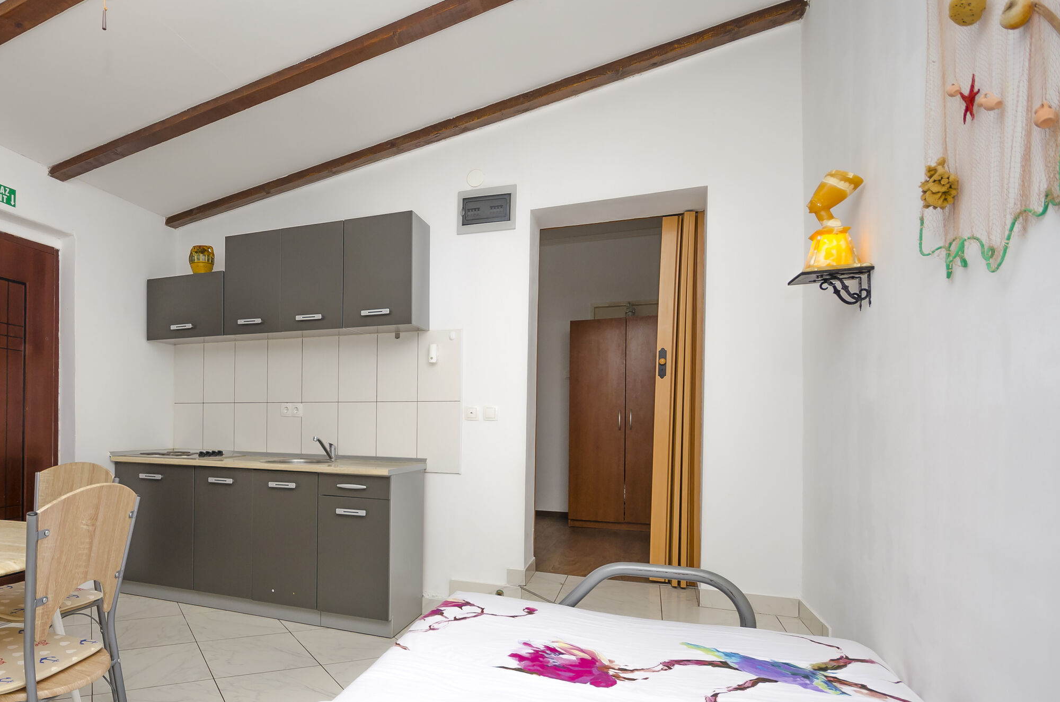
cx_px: 339
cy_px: 426
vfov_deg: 58.7
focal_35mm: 21
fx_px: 617
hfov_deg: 78.2
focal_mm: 10
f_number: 7.1
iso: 100
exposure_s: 1/160
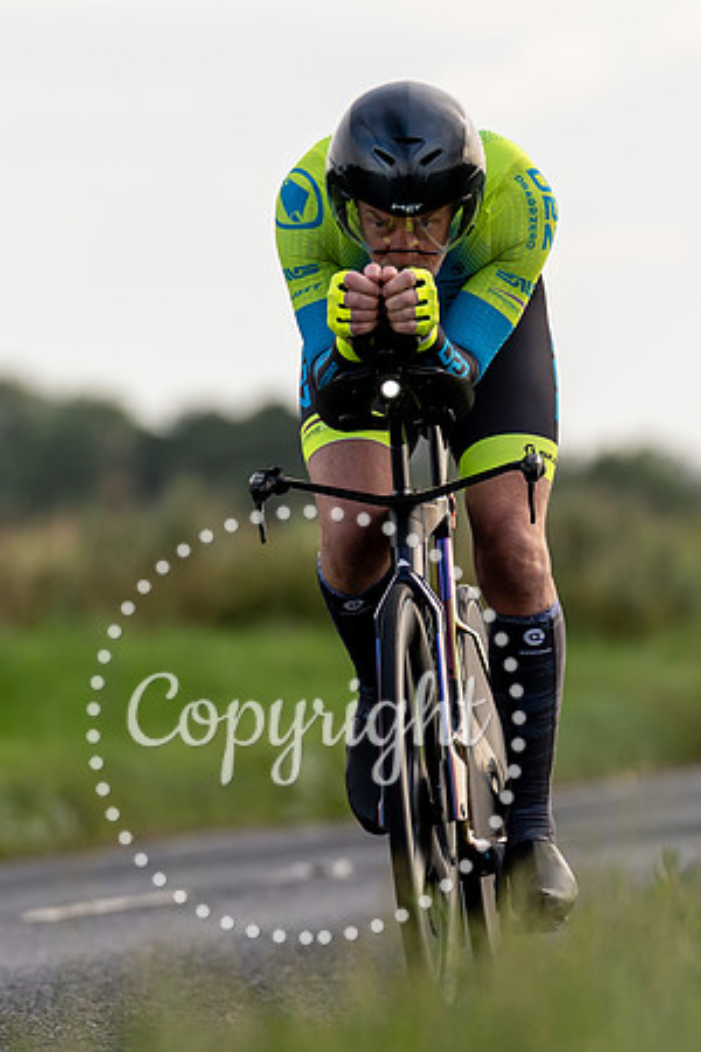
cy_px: 475
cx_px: 253
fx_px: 17043
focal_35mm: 584
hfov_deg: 2.4
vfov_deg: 3.5
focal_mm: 200
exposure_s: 1/1000
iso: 100
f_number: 3.2
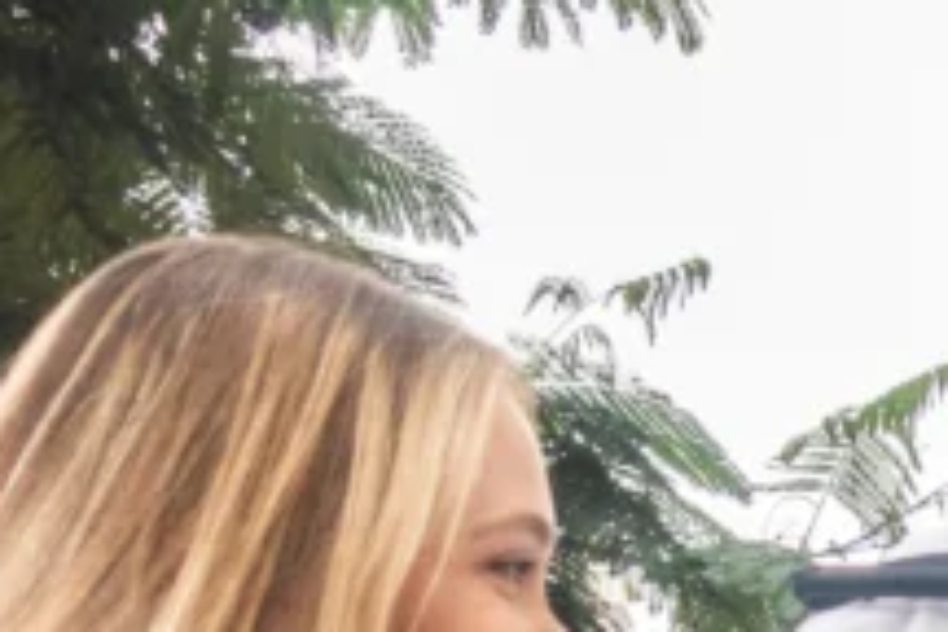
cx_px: 1791
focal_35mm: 114
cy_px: 1358
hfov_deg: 15.1
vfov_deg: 10.7
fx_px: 3002
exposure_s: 1/250
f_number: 2.8
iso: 200
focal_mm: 8.8
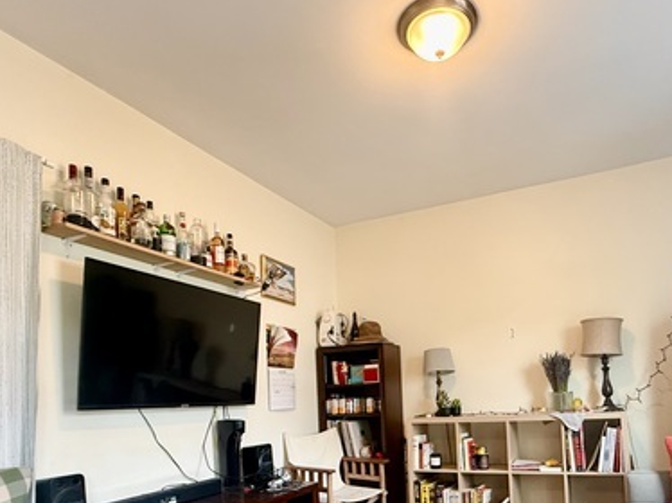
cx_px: 398
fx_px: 485
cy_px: 388
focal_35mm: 25
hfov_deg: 68.8
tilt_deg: +2.2
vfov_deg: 52.0
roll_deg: +1.4
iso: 320
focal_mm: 2.22
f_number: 2.2
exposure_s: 1/60
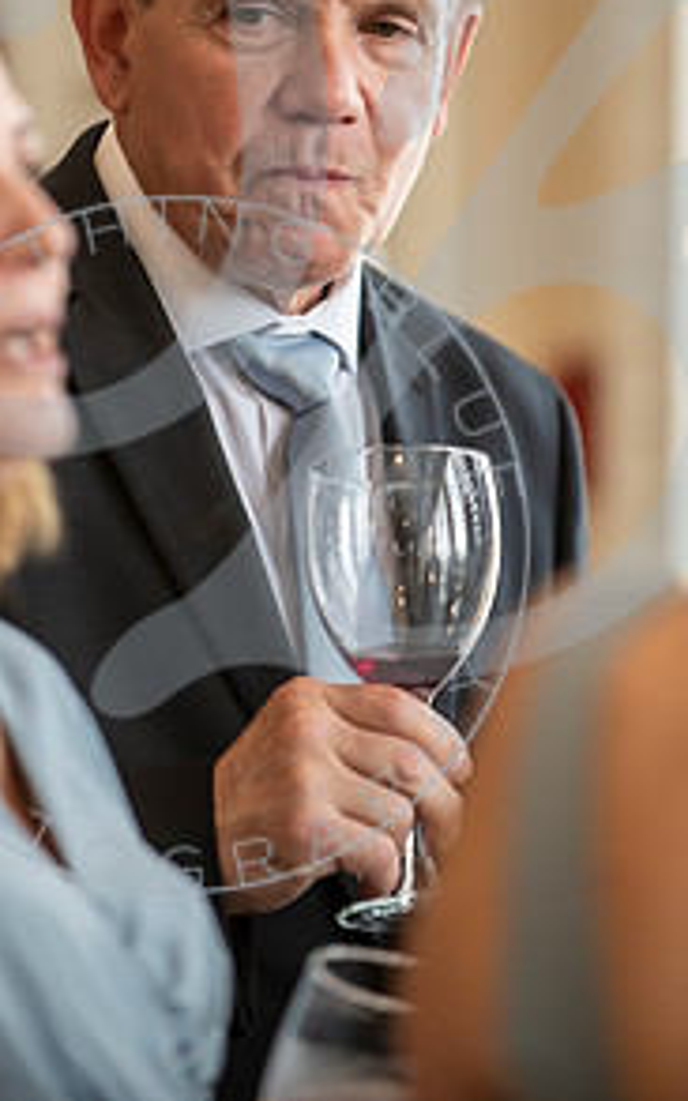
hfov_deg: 4.2
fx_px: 9395
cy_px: 259
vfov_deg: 6.7
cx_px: 350
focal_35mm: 313
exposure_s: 1/250
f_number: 2.8
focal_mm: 200
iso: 500
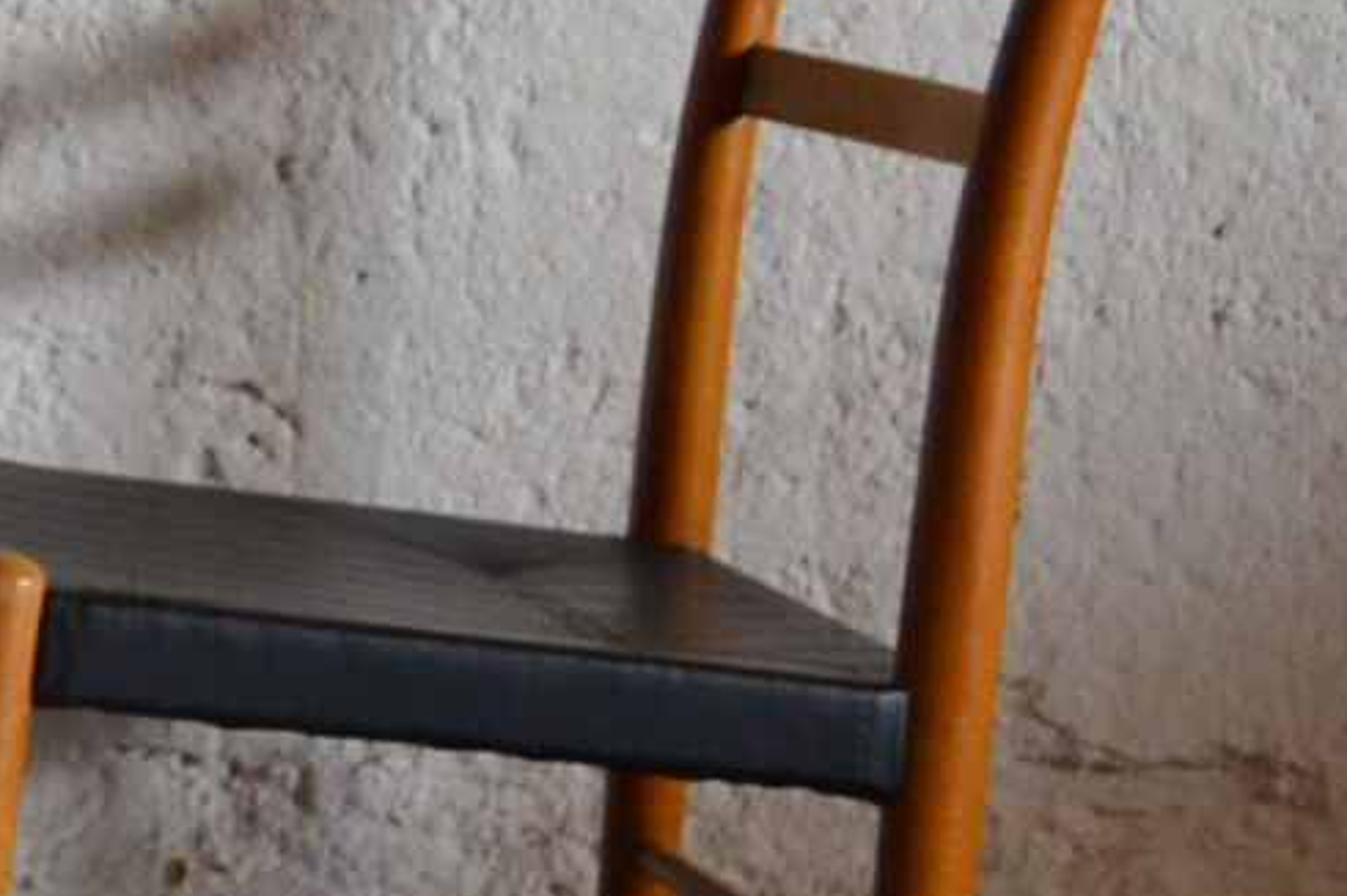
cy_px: 541
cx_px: -1457
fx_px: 6070
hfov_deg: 11.3
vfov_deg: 8.4
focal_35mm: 162
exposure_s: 1/60
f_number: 3.8
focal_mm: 23
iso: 800
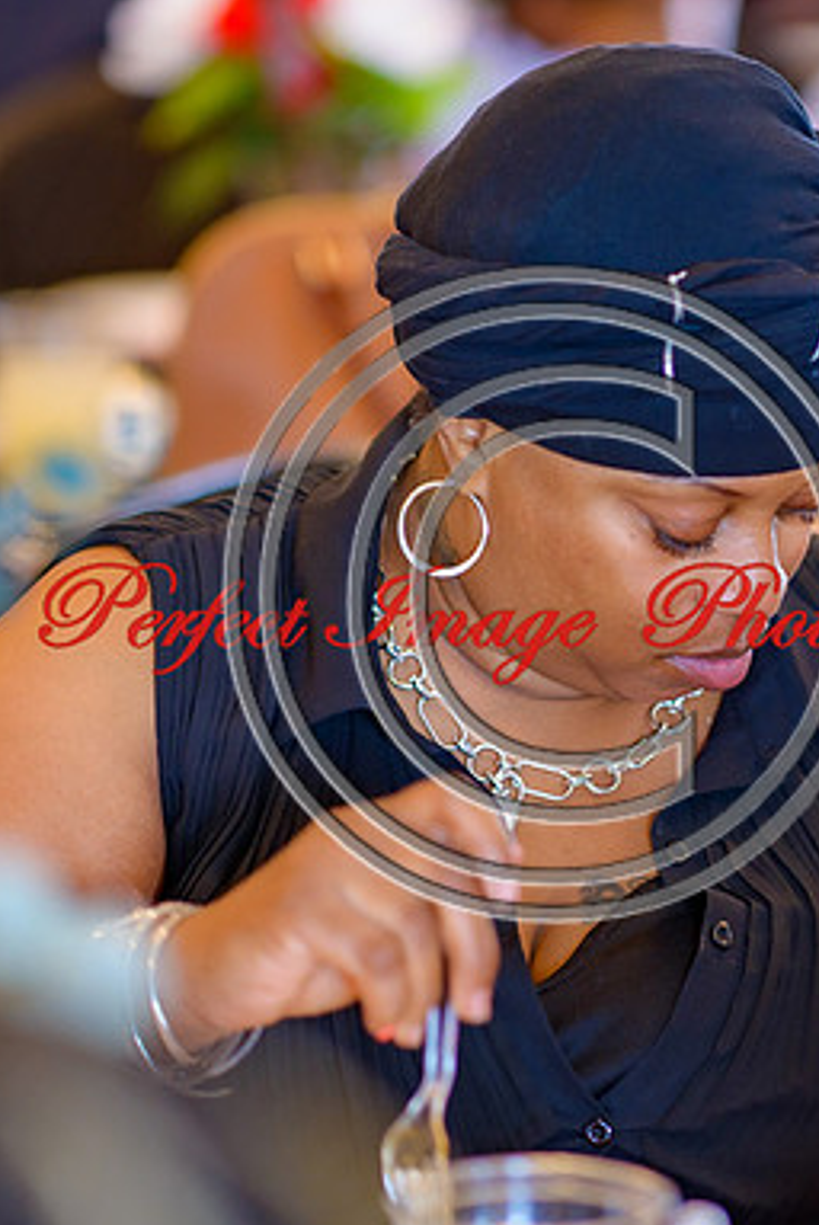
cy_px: 715
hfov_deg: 7.1
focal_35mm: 193
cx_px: 753
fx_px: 6574
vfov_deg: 10.6
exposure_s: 1/125
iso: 640
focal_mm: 105
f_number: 1.8
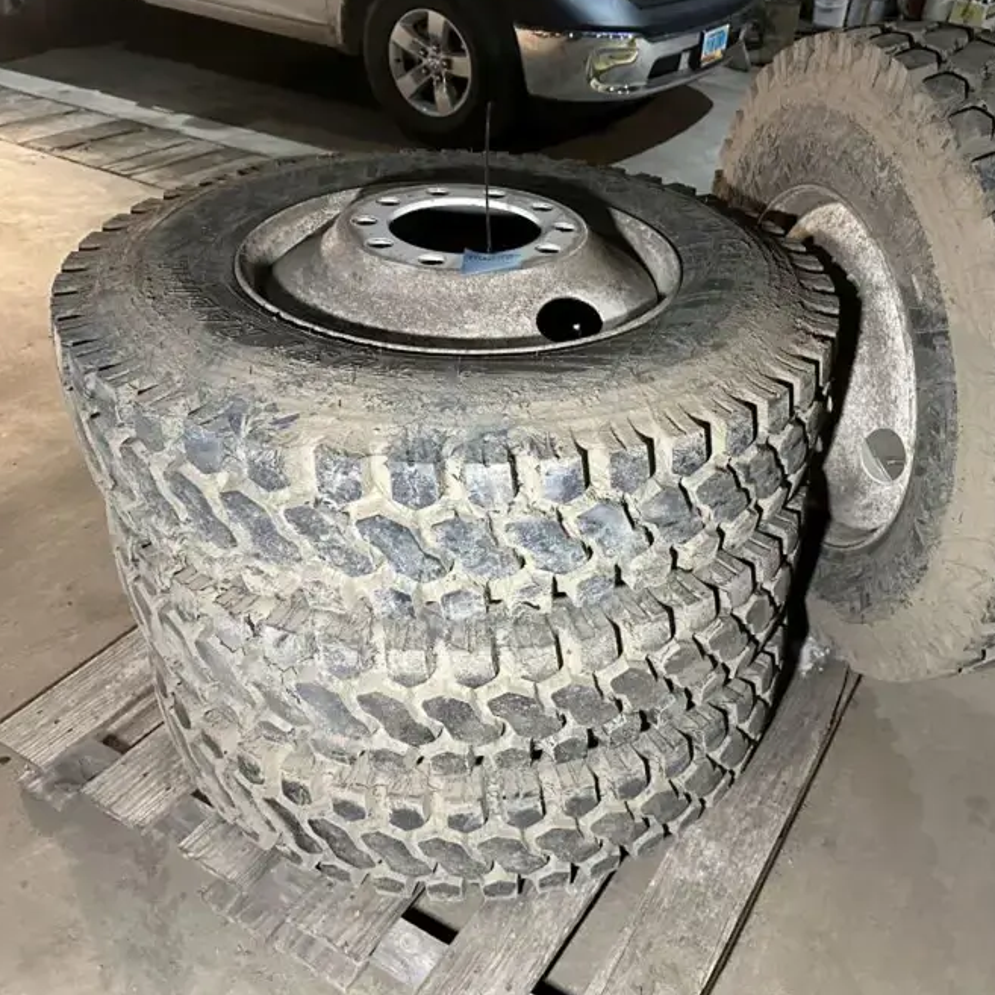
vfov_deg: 52.5
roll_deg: -5.3
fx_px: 1008
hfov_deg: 52.2
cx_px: 600
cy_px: 474
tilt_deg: -31.6
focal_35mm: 31
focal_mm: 6.86
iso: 800
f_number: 1.78
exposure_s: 1/60
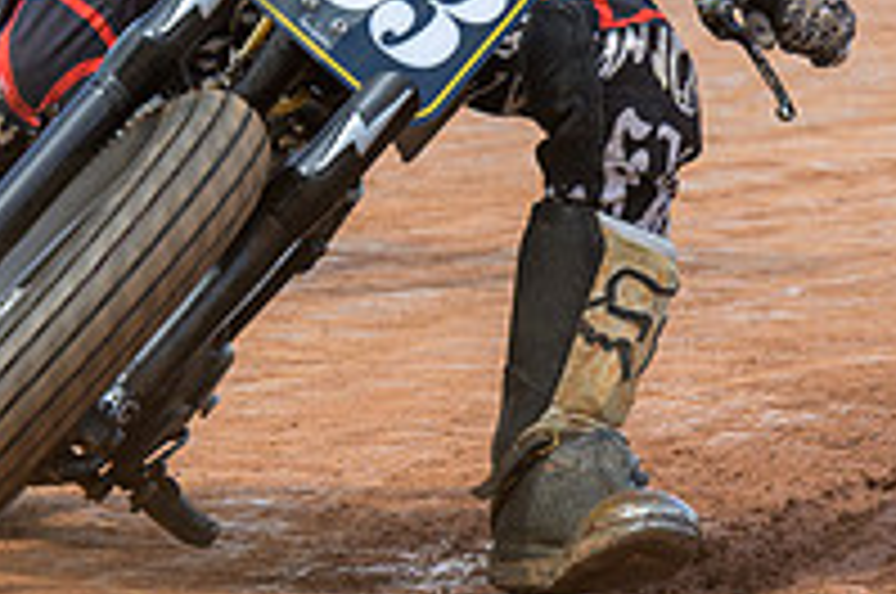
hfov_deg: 2.1
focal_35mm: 999
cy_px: -10
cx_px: 230
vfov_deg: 1.4
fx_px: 24824
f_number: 5
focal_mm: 190
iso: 110
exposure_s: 1/400
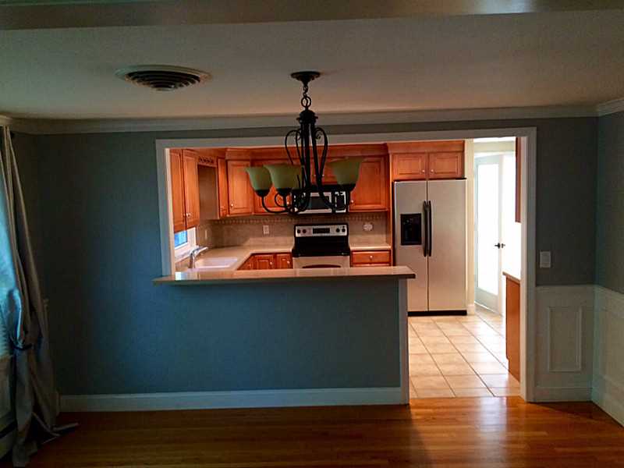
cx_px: 312
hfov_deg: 61.7
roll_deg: +0.3
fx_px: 523
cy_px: 234
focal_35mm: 29
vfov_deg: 48.2
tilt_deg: -5.9
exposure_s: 1/33
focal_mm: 4.15
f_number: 2.2
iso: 250
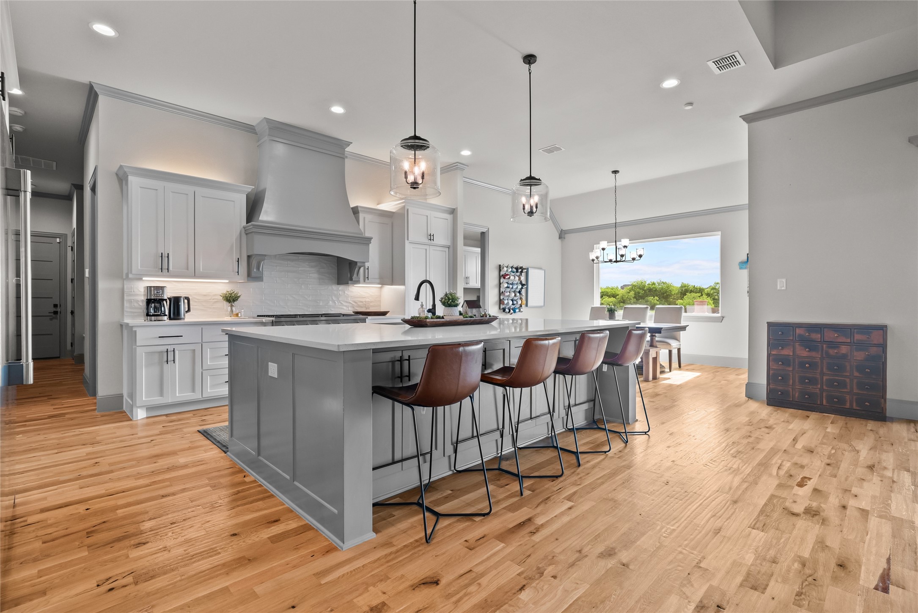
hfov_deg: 96.7
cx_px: 459
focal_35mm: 16
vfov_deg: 73.8
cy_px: 306
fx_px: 408
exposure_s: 1/3
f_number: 8
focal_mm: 16
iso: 640
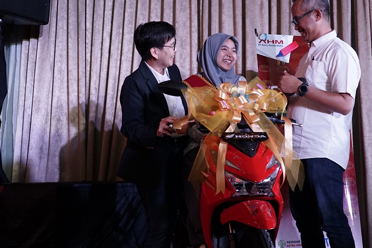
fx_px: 506
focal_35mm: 49
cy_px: 94
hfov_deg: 40.0
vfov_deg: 27.4
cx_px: 236
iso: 1000
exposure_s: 1/80
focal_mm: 25
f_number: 4
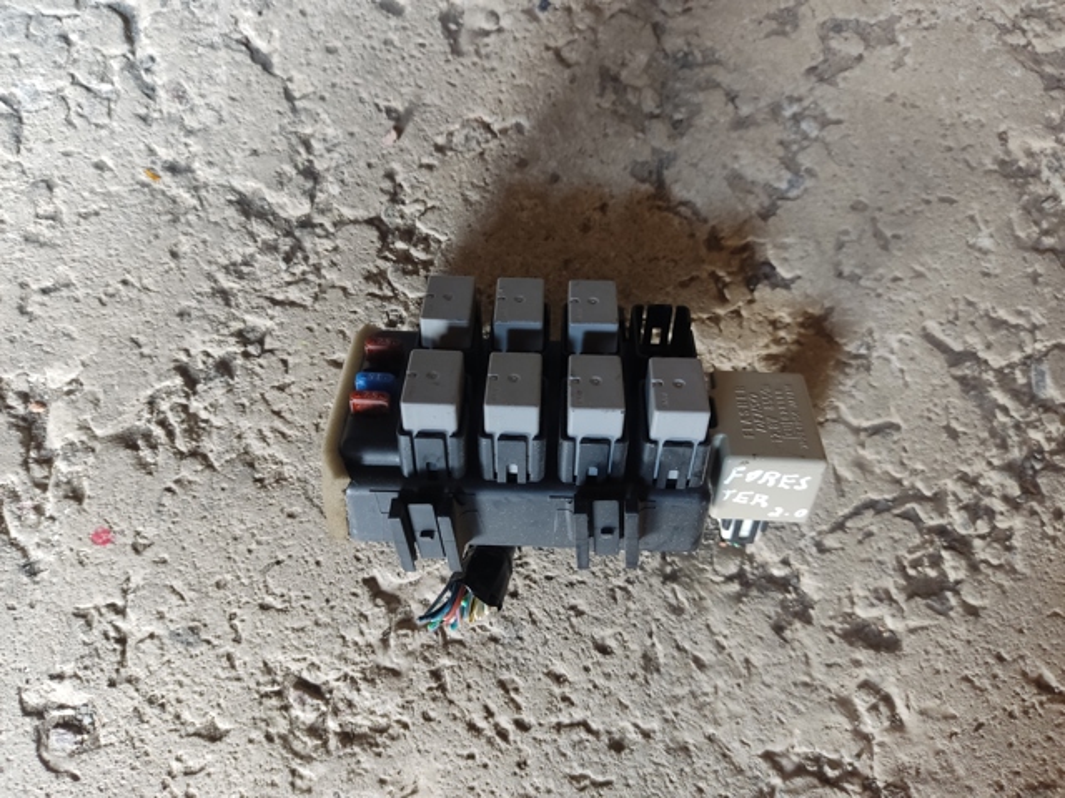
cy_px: 399
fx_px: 769
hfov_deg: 69.4
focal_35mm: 25
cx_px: 532
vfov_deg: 54.9
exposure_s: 1/50
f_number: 1.79
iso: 403
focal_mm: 4.71
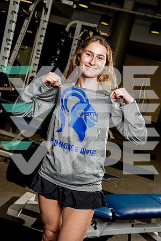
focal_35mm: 50
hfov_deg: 27.0
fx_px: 335
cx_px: 80
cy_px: 120
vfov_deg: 39.6
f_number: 5.6
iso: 320
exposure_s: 1/250
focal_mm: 50
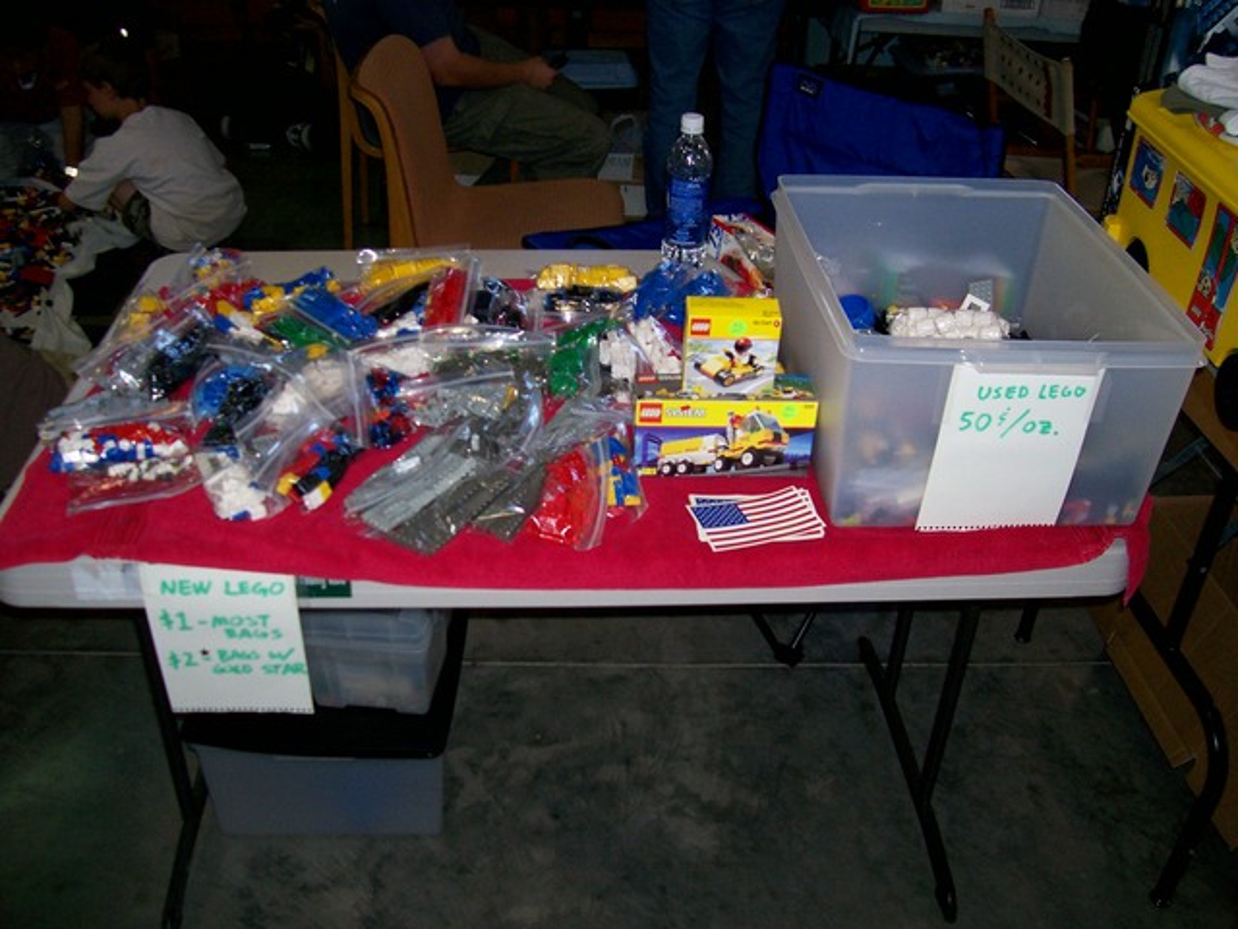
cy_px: 464
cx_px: 619
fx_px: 1216
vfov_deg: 41.8
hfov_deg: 54.0
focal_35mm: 34
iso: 140
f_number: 2.7
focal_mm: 5.6
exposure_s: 1/112
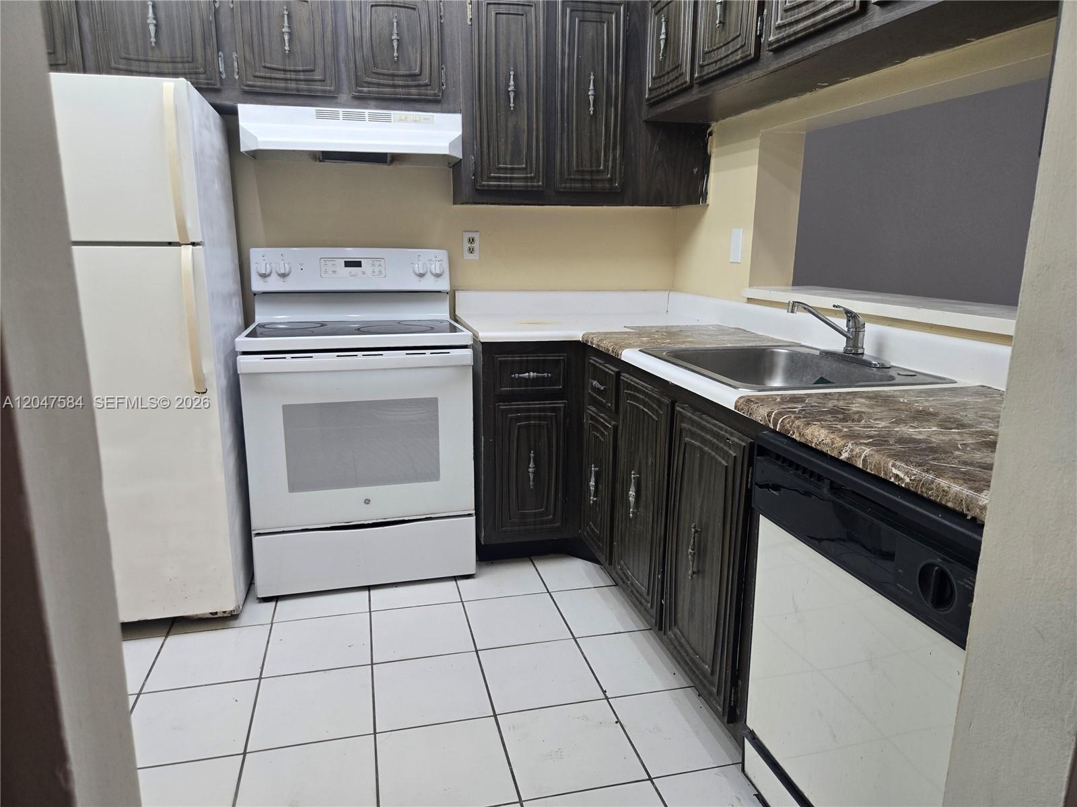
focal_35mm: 23
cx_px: 538
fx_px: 716
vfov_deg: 58.9
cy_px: 404
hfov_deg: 73.9
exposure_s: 1/120
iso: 125
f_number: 1.8
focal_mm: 5.4
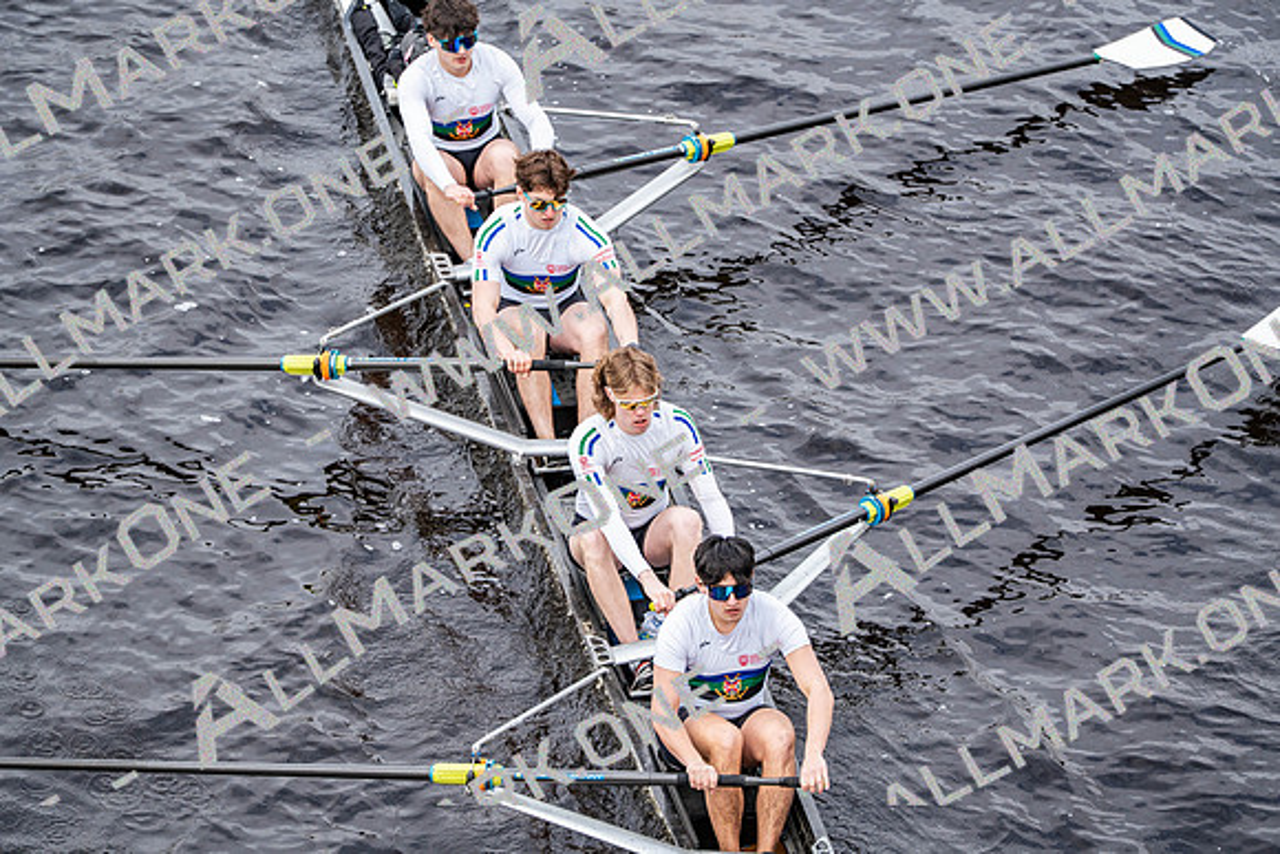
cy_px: 427
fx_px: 7112
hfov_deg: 10.3
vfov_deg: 6.9
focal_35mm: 200
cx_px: 640
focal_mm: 200
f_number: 2.8
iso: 400
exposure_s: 1/2000
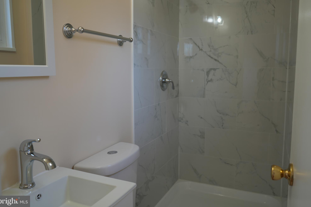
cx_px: 156
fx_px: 251
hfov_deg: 63.7
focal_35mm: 29
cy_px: 100
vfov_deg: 45.0
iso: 125
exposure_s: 1/30
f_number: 3.5
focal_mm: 28
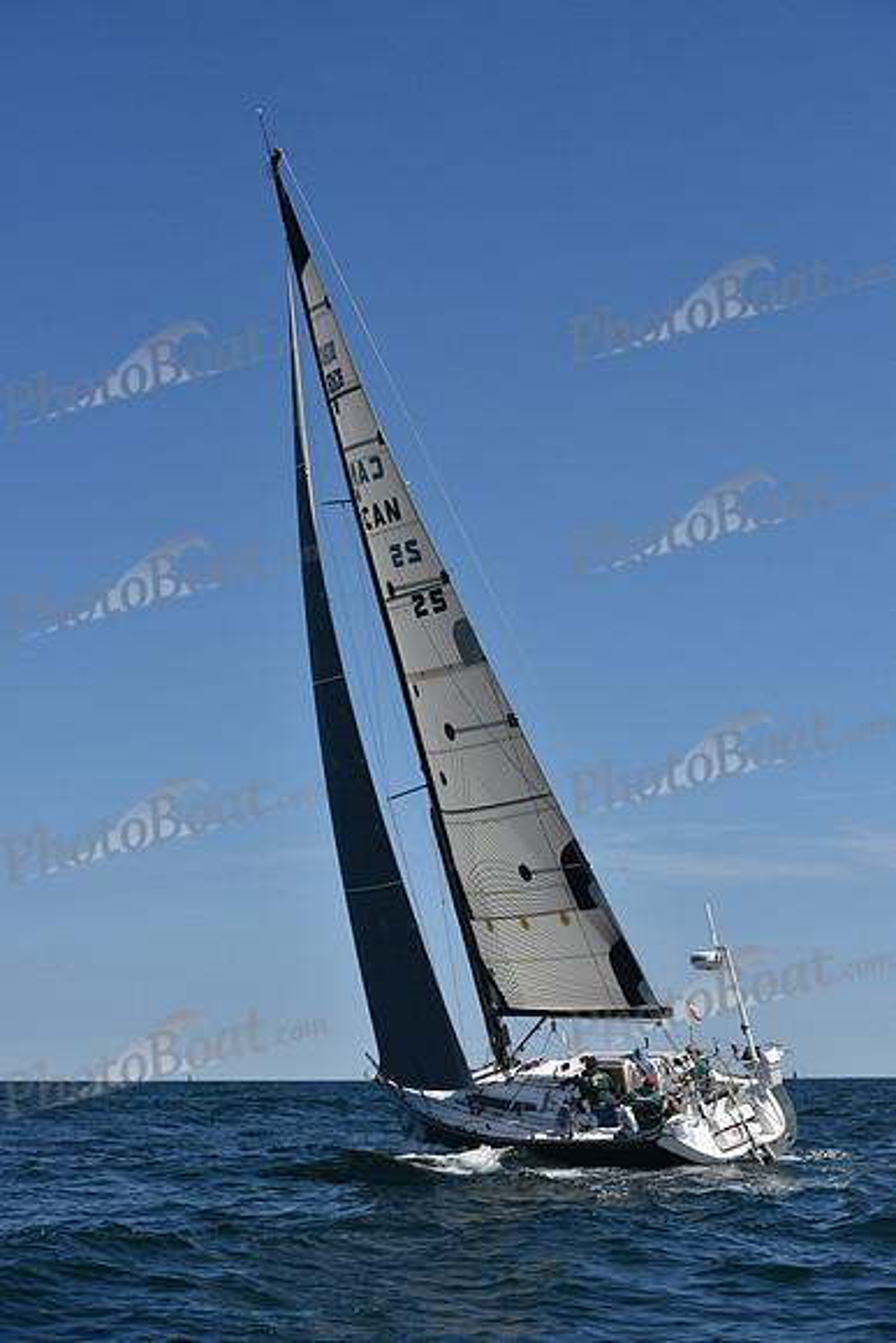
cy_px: 672
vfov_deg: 28.8
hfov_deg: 19.5
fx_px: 2612
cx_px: 448
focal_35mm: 70
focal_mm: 70
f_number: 8
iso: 250
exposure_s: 1/1600
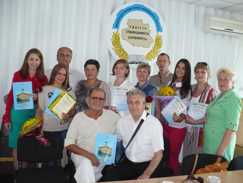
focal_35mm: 37
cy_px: 92
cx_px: 122
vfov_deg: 38.7
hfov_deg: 50.1
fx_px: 260
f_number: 2.8
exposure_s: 1/30
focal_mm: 6.1
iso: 250
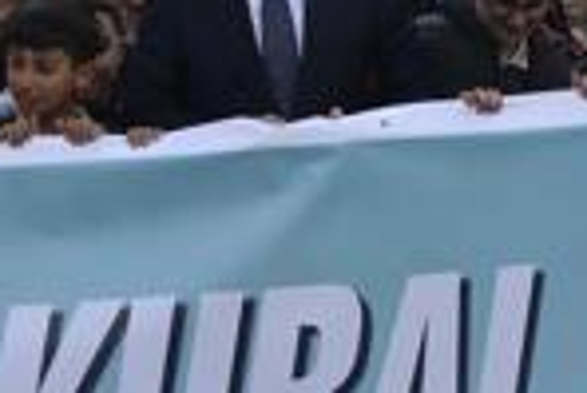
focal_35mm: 133
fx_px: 2167
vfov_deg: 10.3
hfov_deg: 15.4
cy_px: 115
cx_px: 276
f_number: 10
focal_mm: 25
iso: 250
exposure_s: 1/400
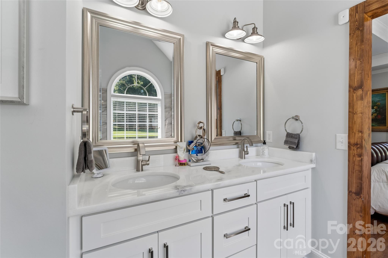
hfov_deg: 96.7
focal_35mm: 16
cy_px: 129
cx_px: 194
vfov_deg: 73.7
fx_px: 172
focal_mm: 16
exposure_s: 1/30
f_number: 13
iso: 400
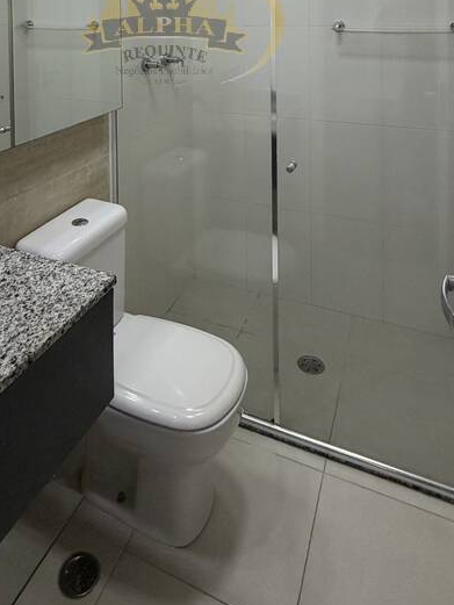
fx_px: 507
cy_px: 22
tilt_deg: -1.6
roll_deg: +0.6
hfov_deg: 47.9
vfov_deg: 51.5
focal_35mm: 29
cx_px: 180
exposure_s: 1/120
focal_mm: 2.22
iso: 250
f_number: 2.2
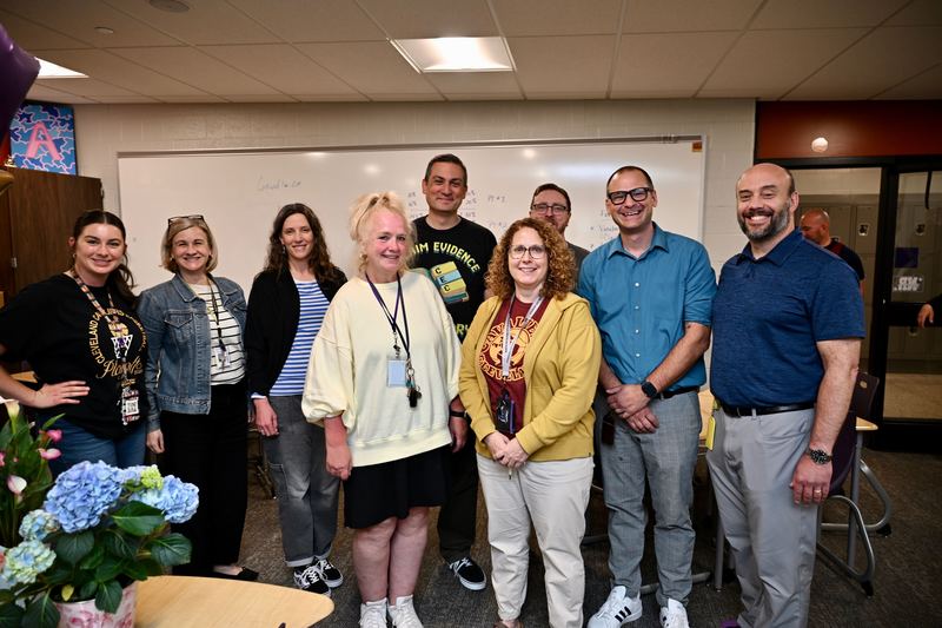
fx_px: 628
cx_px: 471
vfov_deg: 53.1
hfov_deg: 73.8
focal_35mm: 24
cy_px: 314
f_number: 4
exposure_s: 1/40
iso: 400
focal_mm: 24
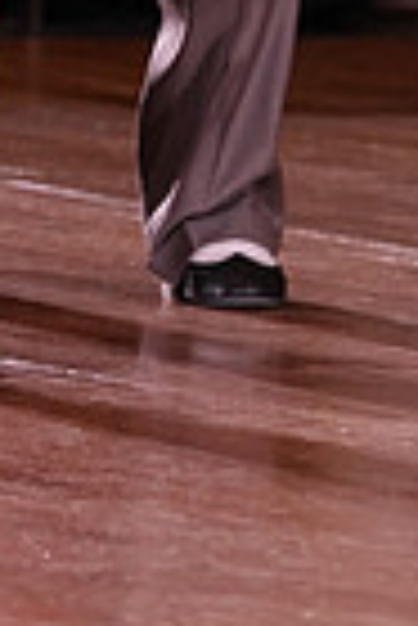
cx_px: -11
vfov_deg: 2.7
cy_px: -392
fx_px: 13168
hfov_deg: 1.8
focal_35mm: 758
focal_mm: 182
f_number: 5
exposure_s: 1/200
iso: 2000
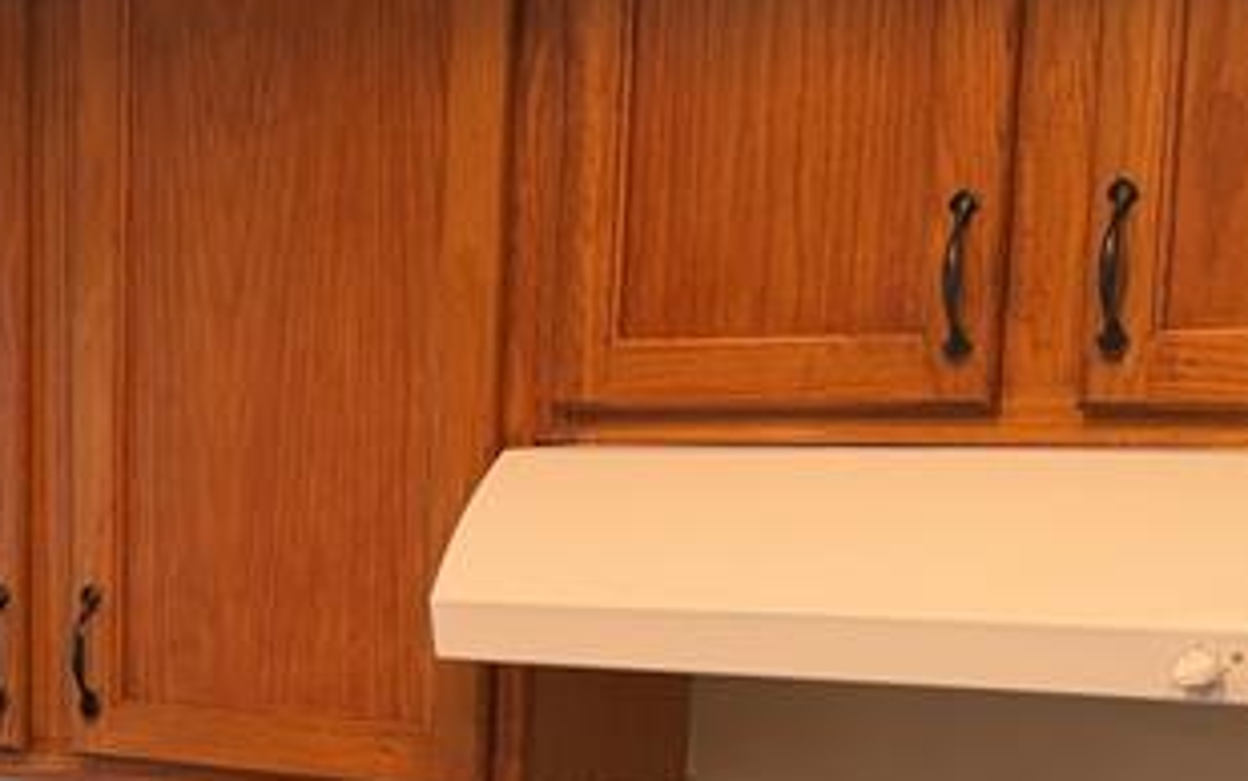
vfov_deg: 15.2
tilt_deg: -9.8
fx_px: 2858
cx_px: -173
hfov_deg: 23.0
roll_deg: +0.8
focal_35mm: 84
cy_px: 866
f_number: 1.78
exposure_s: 1/120
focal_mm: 6.76
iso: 160
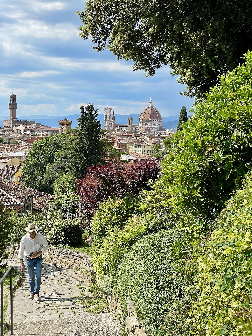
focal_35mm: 52
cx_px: 126
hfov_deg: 28.0
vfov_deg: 36.8
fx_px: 505
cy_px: 168
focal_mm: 6
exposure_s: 1/1332
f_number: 2
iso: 25
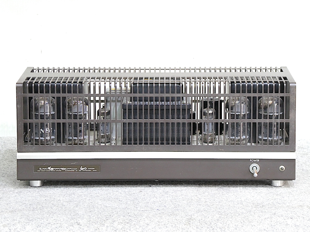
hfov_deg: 13.8
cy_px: 116
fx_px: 1281
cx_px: 155
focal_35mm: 143
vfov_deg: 10.4
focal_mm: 25.6
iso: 200
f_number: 5.4
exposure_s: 1/5
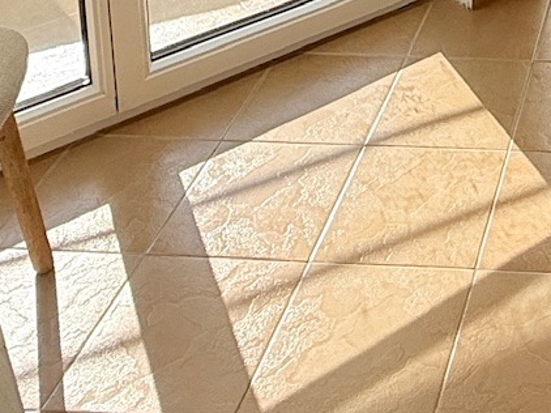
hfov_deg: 25.5
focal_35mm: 68
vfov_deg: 16.2
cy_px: -431
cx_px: 667
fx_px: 1082
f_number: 2.2
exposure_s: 1/1534
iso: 50
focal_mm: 2.22
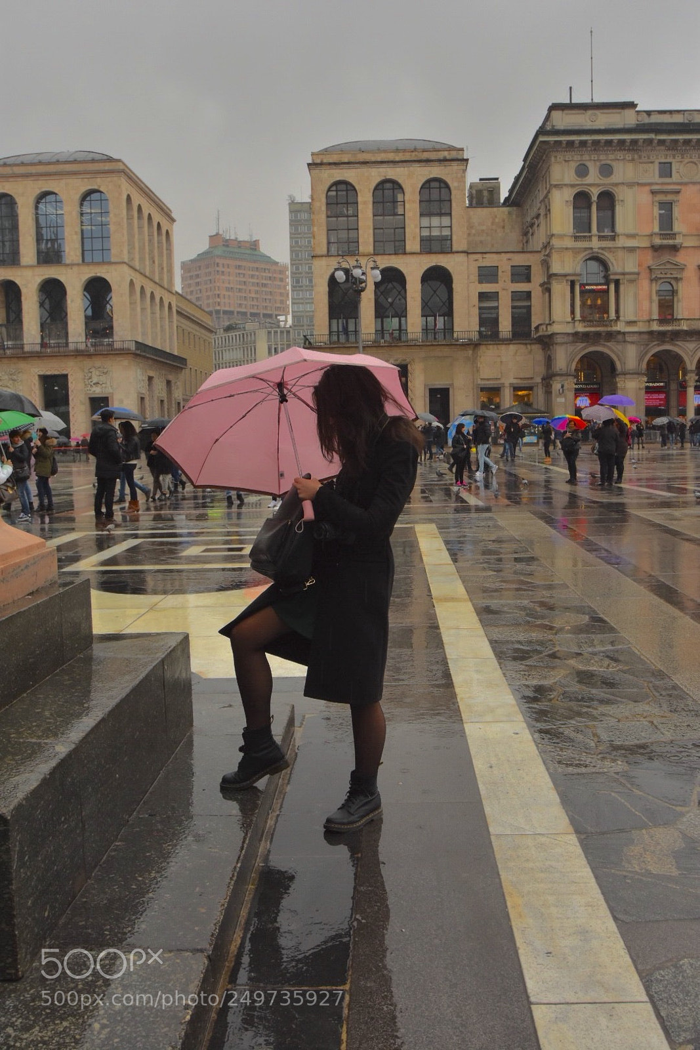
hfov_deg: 36.9
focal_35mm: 36
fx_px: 1050
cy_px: 525
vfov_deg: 53.1
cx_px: 350
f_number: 9
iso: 400
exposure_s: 1/160
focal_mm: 24
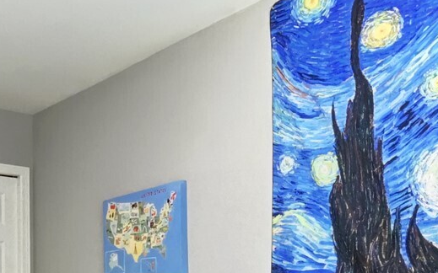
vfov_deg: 23.6
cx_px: 97
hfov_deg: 39.0
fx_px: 597
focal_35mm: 50
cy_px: 326
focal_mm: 10
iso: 3200
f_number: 11
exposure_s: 1/3.33
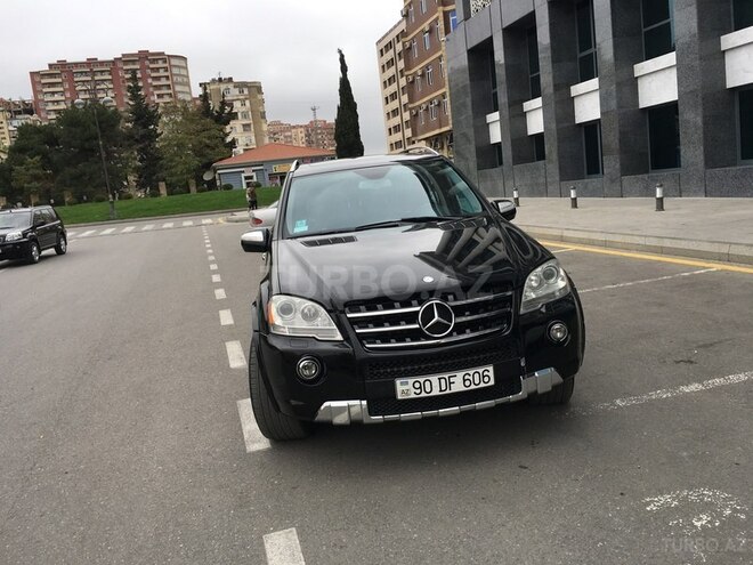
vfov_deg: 48.2
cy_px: 282
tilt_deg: -8.1
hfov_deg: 61.7
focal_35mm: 29
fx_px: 631
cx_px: 376
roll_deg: +6.6
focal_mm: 4.15
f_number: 2.2
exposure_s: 1/280
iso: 25
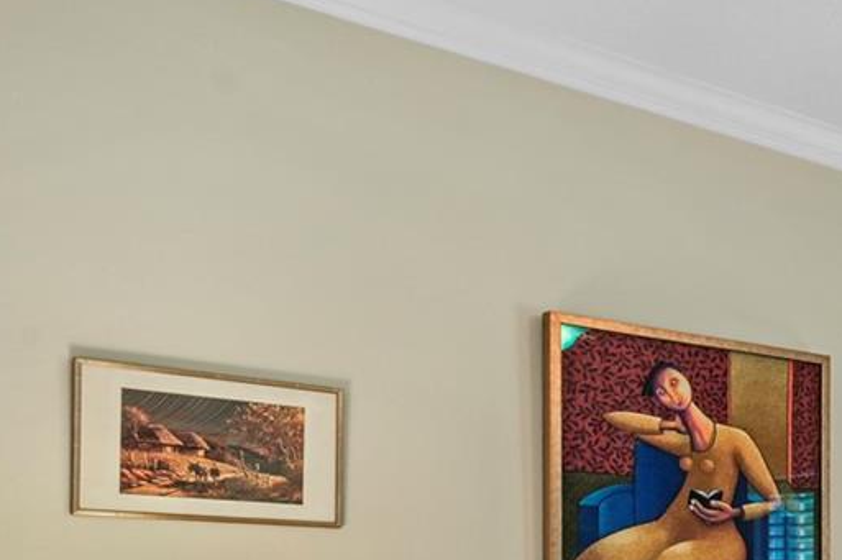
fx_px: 1238
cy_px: 702
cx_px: 1297
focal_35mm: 53
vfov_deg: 23.0
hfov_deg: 26.2
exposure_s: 1/1.25
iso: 400
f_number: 8
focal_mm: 17
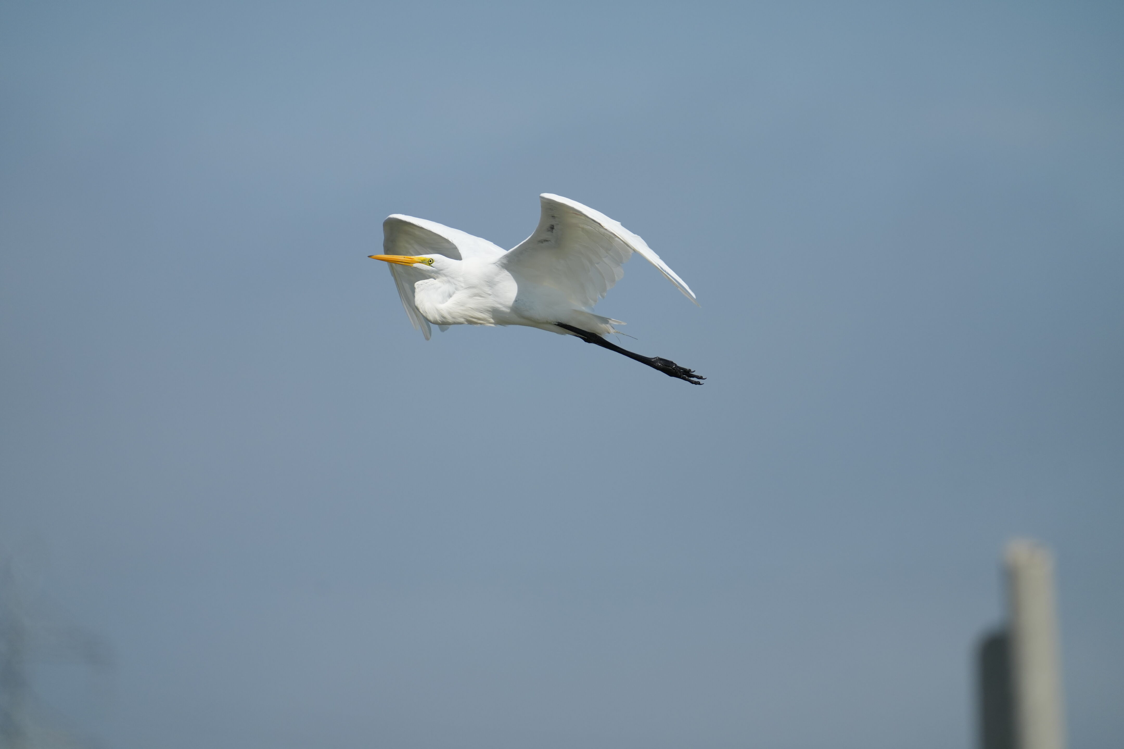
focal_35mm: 600
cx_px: 562
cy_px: 374
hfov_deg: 3.4
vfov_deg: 2.3
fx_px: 18732
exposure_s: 1/3200
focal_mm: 600
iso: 400
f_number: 5.6
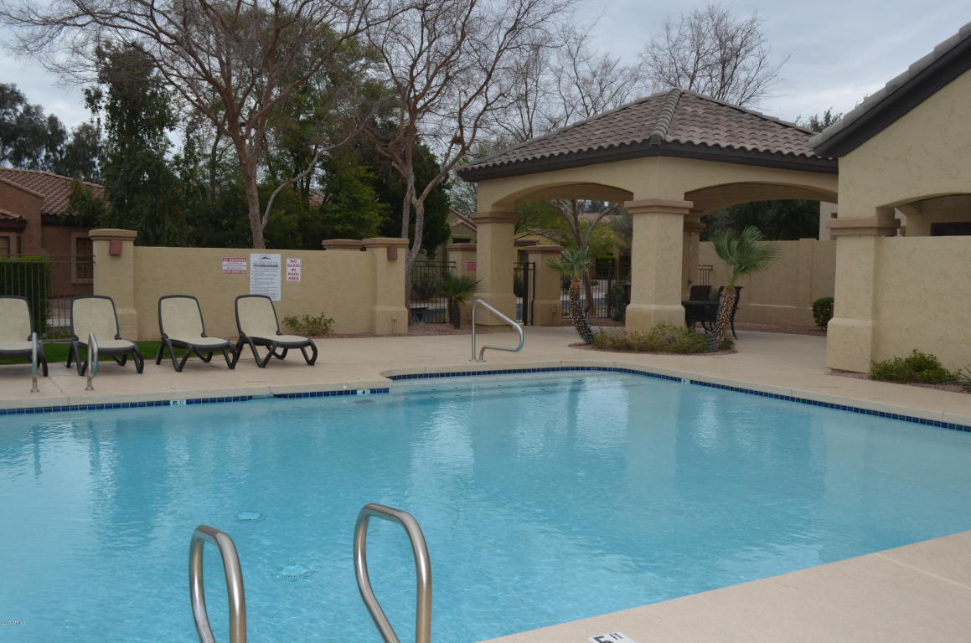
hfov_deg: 57.3
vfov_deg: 39.8
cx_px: 486
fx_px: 888
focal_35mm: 33
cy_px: 322
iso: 100
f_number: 7.1
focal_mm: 22
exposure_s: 1/200
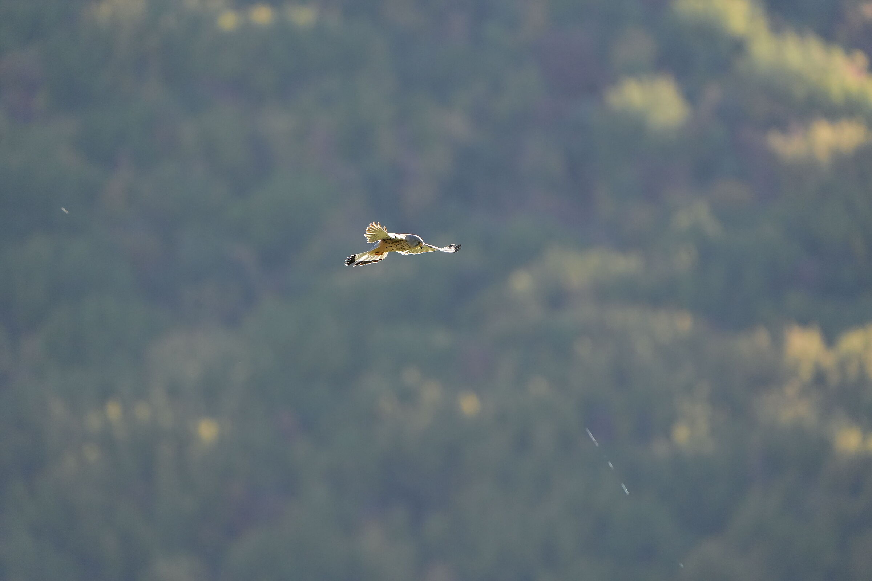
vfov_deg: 2.3
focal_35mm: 600
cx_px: 436
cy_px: 290
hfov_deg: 3.4
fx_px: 14532
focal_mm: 600
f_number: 7.1
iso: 3200
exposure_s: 1/3200
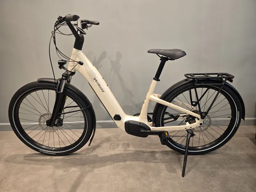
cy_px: 96
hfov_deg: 73.9
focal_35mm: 23
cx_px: 128
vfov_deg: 58.9
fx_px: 170
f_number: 1.7
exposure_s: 1/50
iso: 80
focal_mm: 6.3
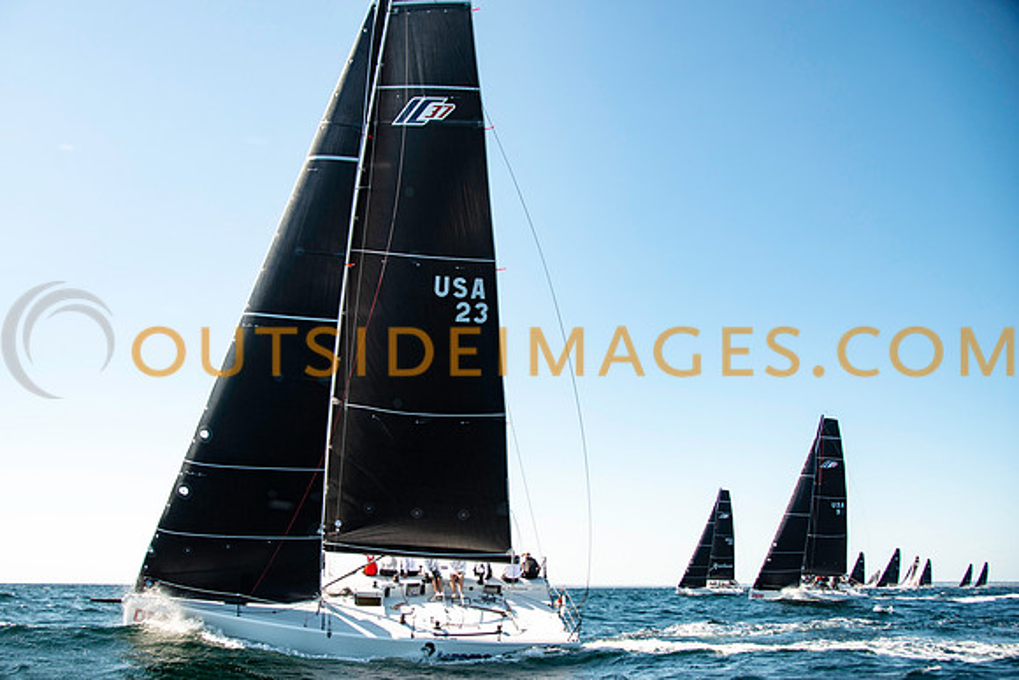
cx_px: 466
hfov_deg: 68.7
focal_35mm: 26
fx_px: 744
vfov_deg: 49.1
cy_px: 369
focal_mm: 24
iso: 250
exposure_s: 1/640
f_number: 5
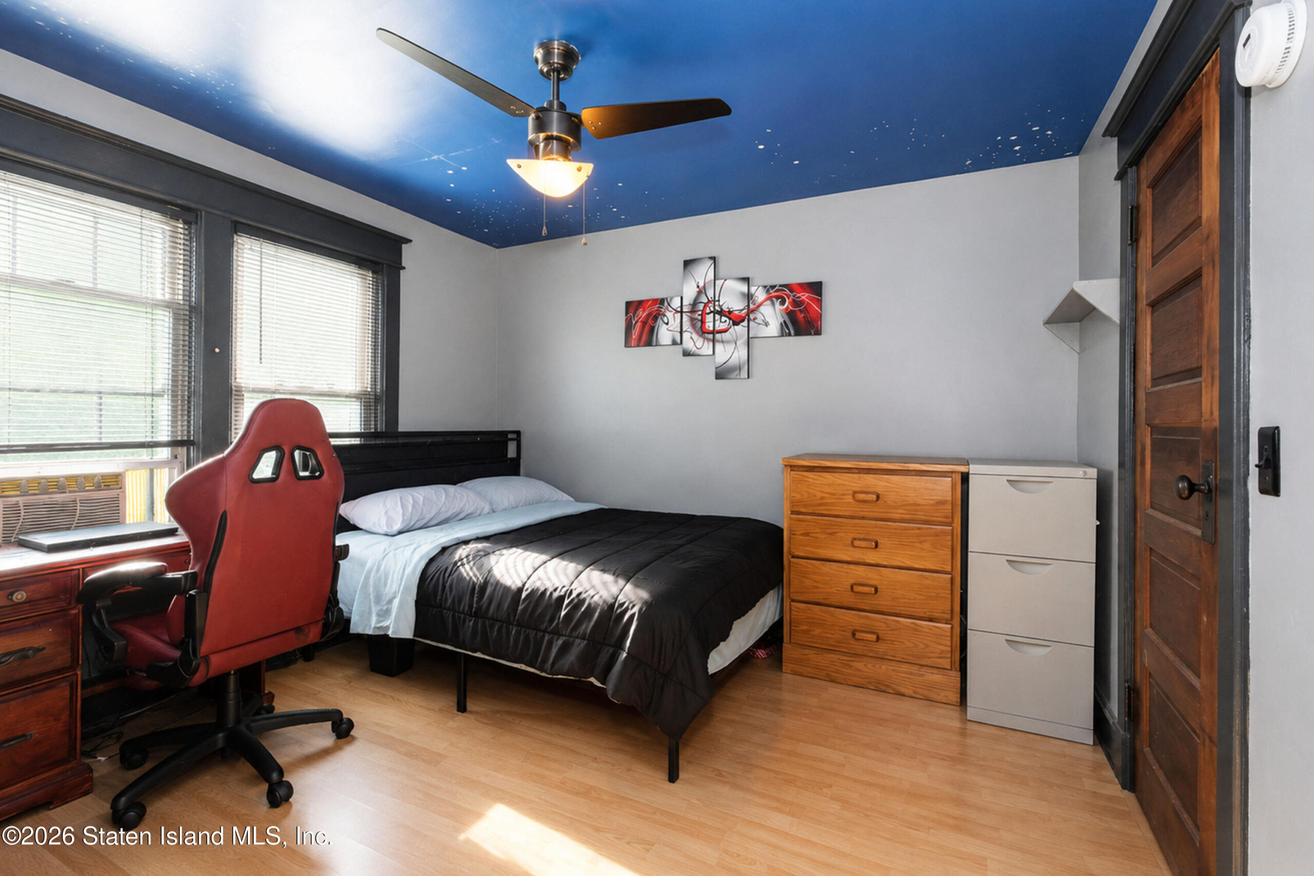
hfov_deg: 100.4
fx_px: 547
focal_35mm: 15
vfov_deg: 77.3
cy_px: 438
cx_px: 657
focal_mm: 10
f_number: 8
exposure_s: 1/60
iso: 1600
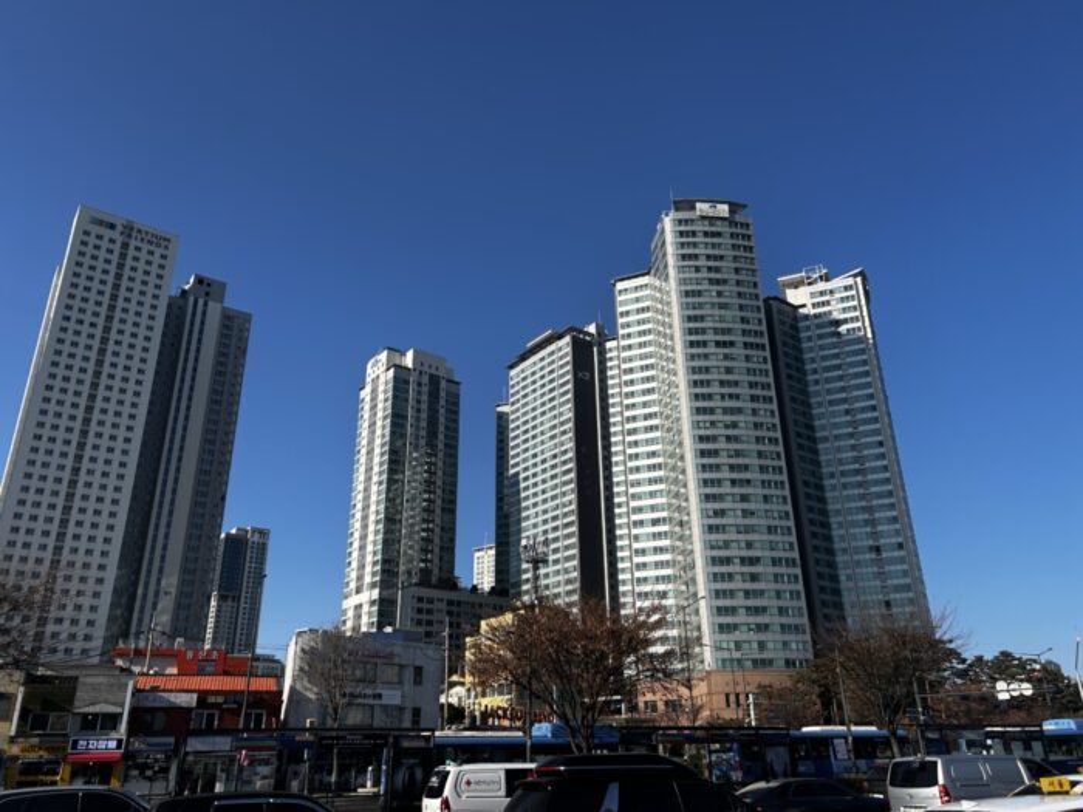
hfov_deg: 67.3
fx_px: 813
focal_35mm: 26
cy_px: 406
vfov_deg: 53.1
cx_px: 542
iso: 50
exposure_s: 1/4444
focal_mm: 5.7
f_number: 1.5
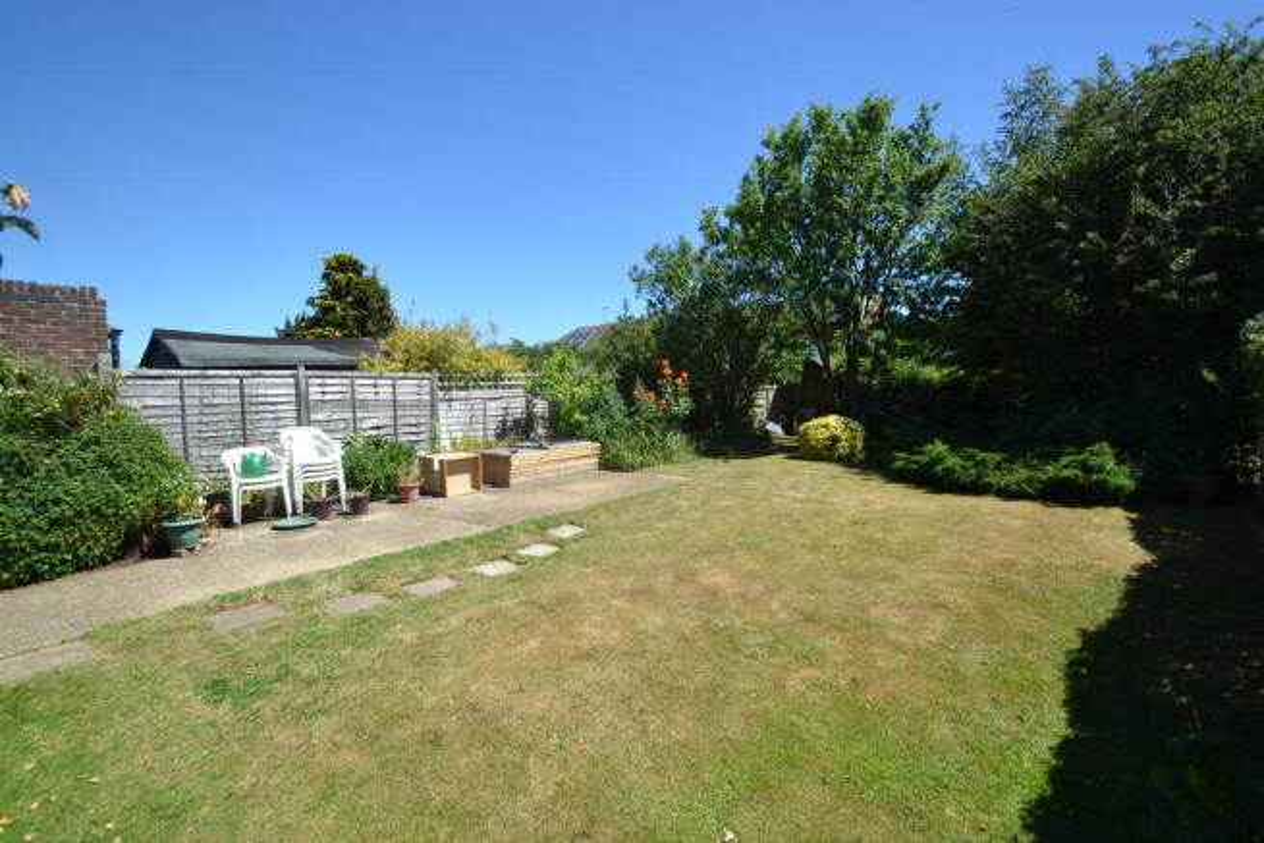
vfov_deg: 77.4
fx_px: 527
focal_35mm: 15
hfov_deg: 100.4
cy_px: 422
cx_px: 632
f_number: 8
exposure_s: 1/250
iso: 100
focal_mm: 10
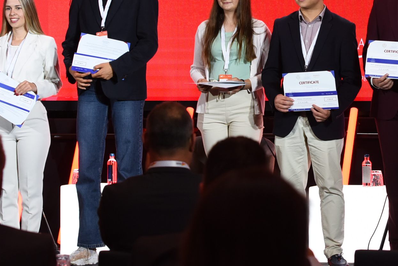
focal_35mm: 206
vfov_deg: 6.7
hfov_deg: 10.0
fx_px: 2279
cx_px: 322
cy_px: 80
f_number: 5
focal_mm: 70
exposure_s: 1/125
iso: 1250
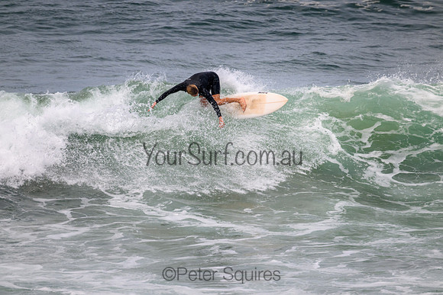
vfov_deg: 1.7
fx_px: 9846
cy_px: 148
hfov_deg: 2.6
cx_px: 222
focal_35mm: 800
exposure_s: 1/2000
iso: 900
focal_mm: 800
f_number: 11
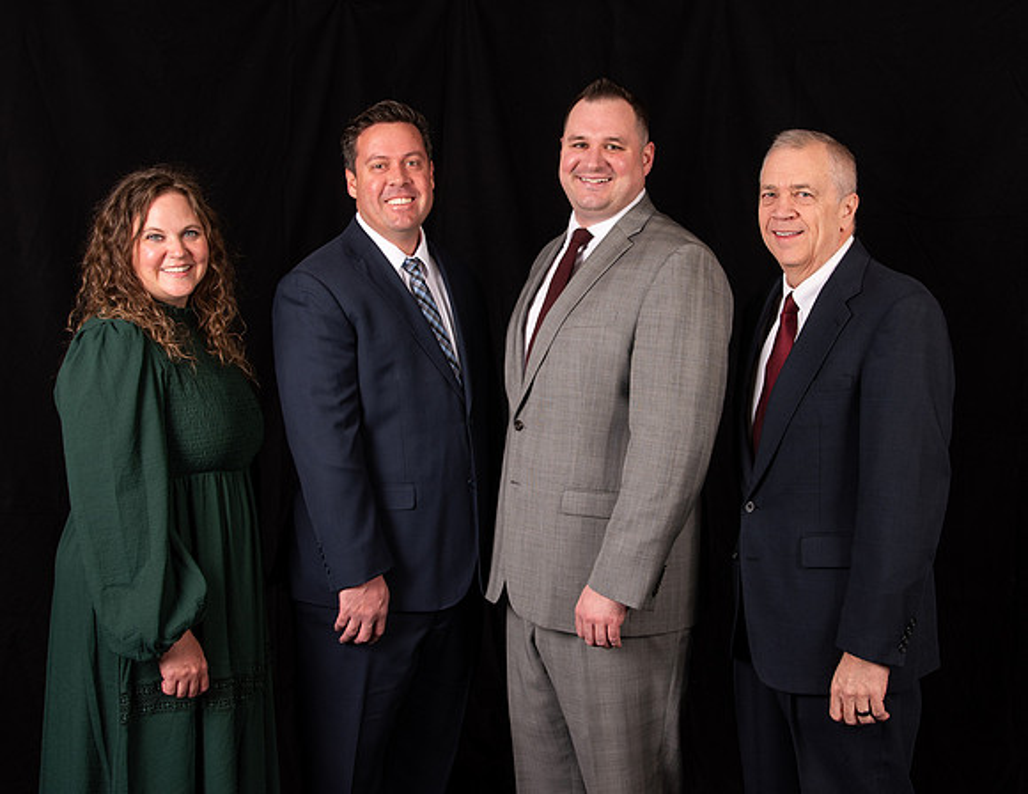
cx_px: 525
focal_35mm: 47
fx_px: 1411
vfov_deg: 31.4
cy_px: 349
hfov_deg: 40.0
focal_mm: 38
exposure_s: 1/100
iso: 100
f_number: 8
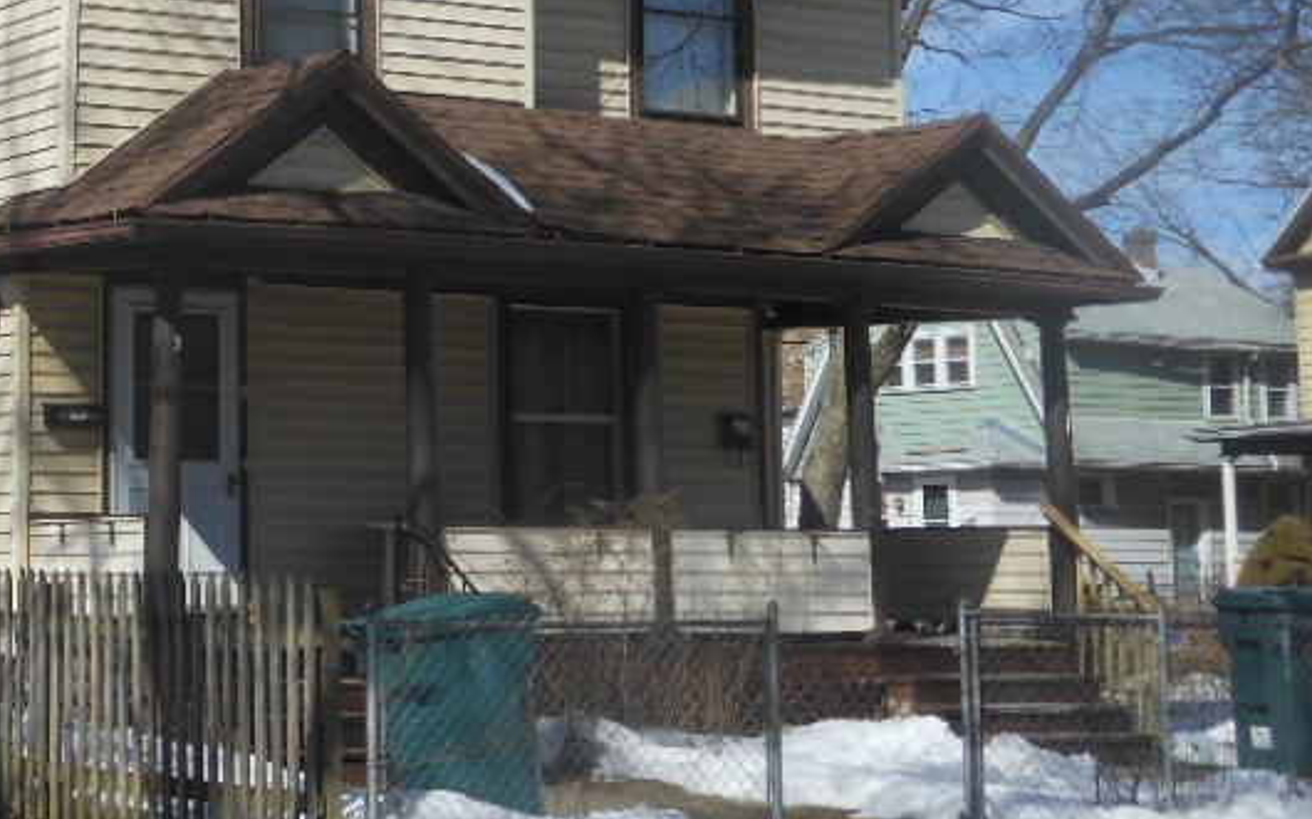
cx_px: 129
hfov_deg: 23.0
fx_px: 3146
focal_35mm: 88
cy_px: 49
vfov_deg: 14.7
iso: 80
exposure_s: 1/1000
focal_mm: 7.7
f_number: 3.8
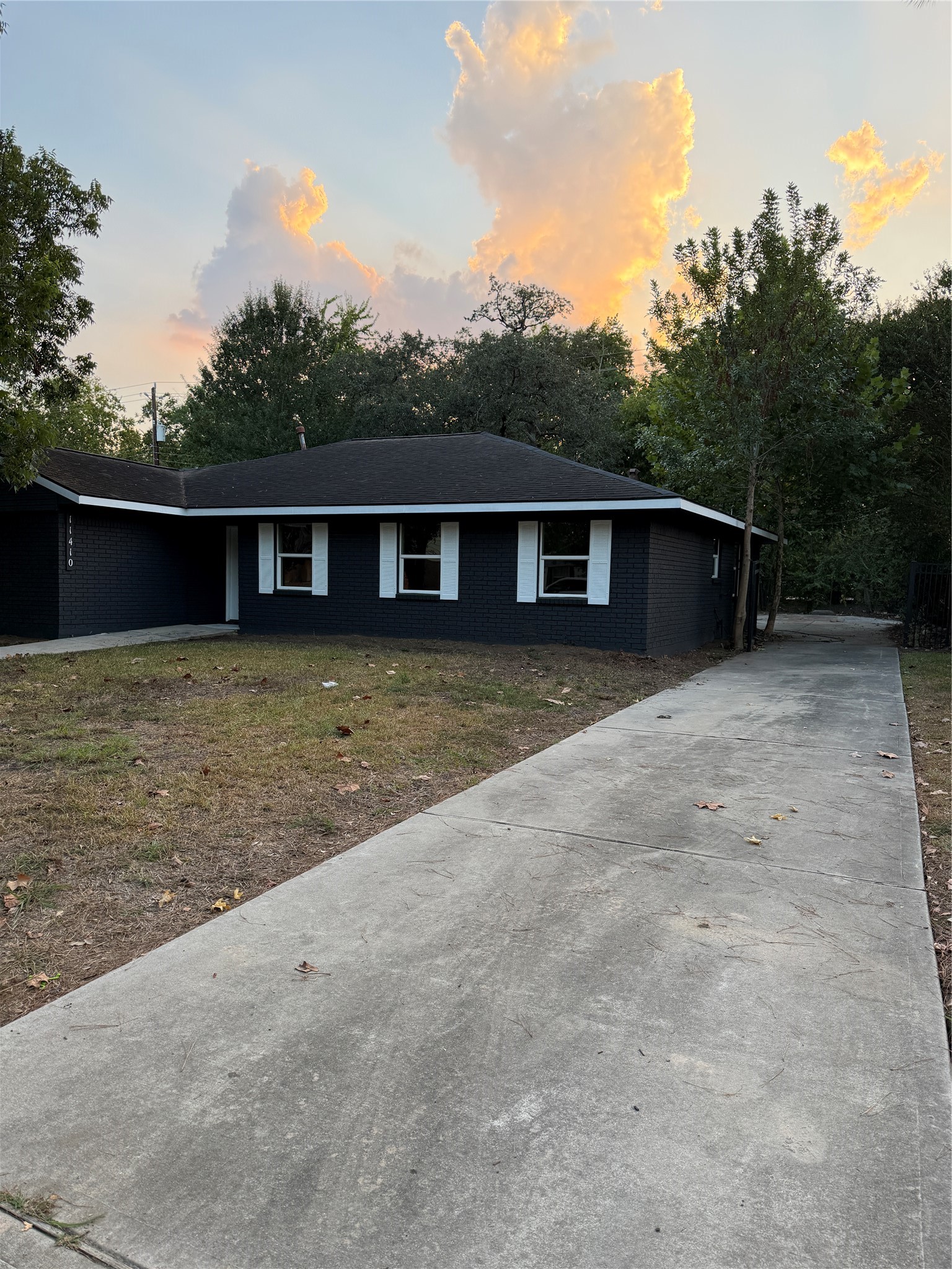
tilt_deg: -2.8
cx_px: 476
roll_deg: -0.9
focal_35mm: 24
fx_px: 880
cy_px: 634
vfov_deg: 71.6
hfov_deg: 56.8
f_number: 1.78
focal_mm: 6.76
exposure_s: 1/174
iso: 80
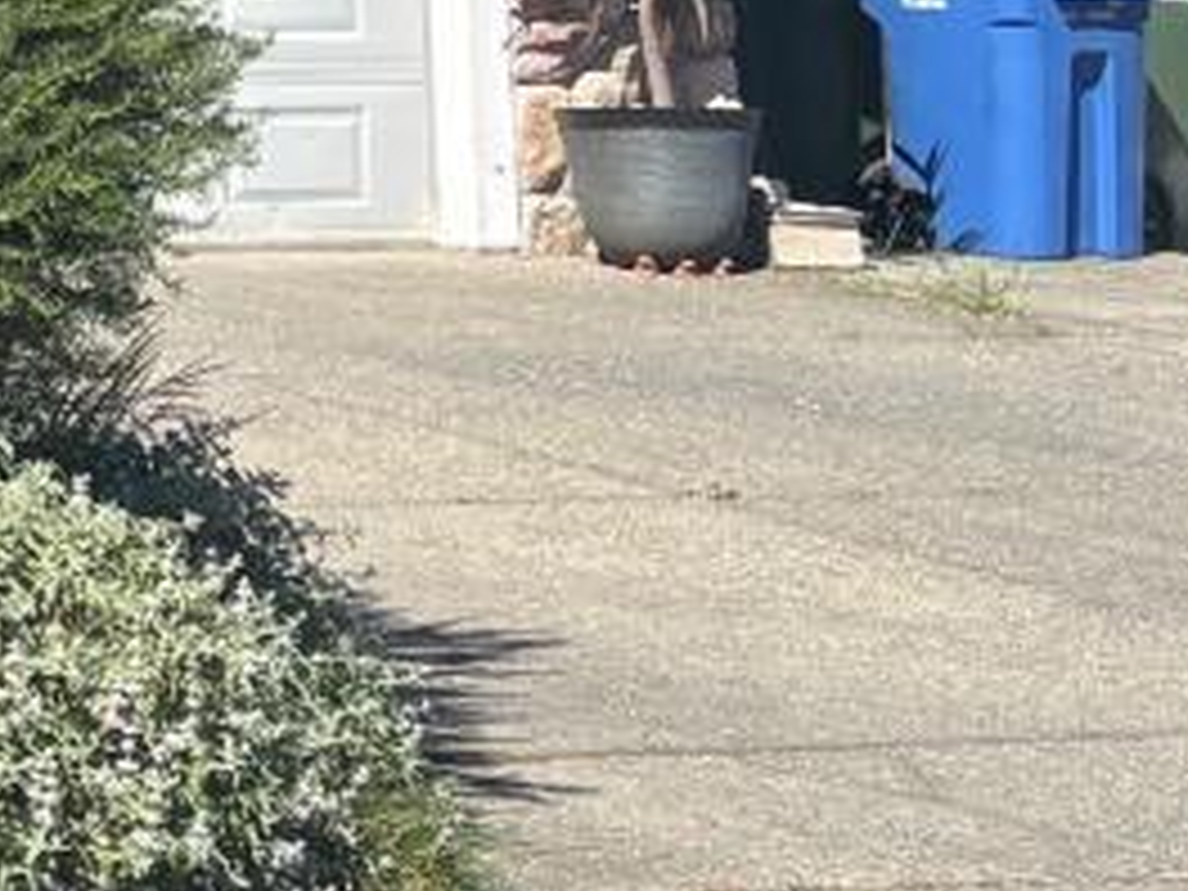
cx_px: -1998
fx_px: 5079
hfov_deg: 10.6
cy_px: -461
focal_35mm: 148
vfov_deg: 9.7
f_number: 1.6
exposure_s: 1/1953
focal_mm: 5.96
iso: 50
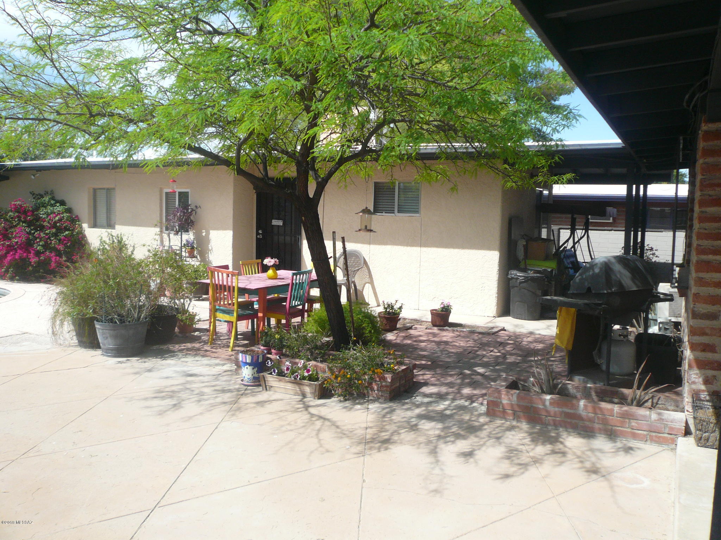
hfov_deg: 63.4
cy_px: 270
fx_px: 583
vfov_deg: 49.7
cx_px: 360
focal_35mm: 28
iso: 100
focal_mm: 4.6
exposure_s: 1/125
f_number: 8
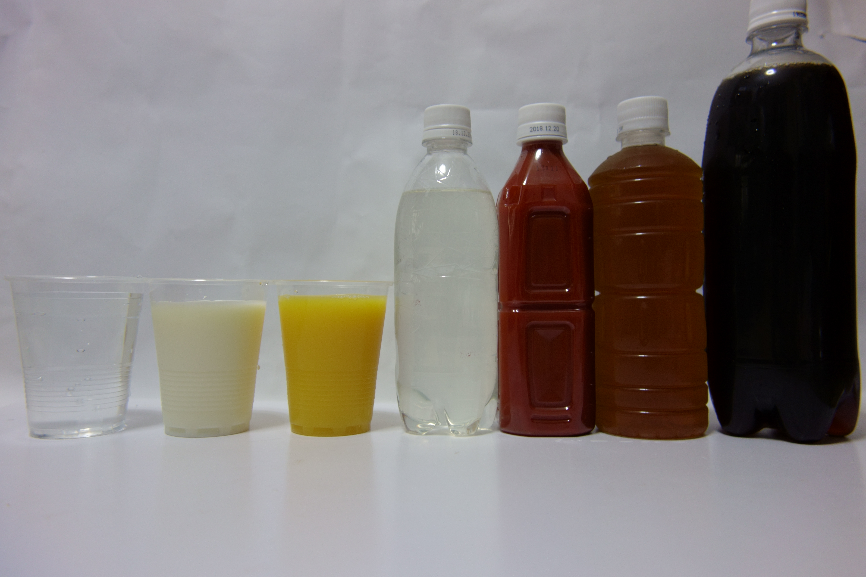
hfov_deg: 65.5
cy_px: 288
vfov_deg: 46.4
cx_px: 433
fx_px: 674
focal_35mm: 28
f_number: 1.8
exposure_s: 1/30
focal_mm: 10.4
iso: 125
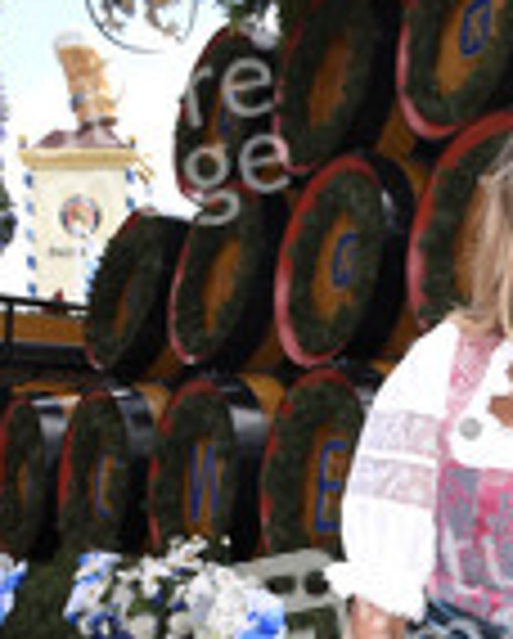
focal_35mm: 79
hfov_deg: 18.8
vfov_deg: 21.6
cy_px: 842
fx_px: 1496
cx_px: 549
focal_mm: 20
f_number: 9
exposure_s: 1/160
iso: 250
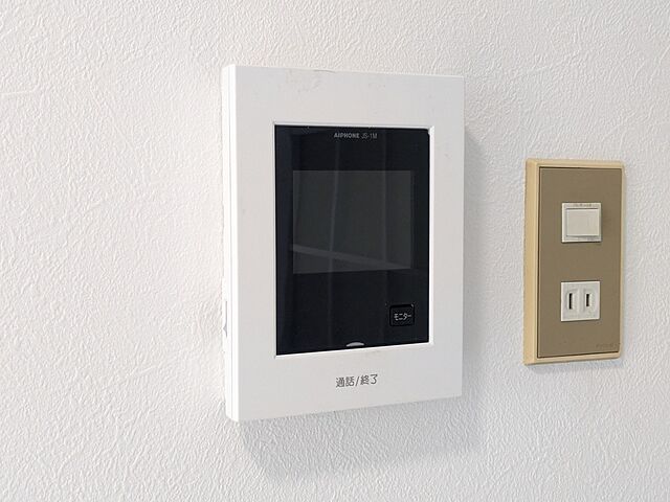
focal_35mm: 51
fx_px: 987
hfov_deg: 37.5
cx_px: 335
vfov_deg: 28.6
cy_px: 251
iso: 403
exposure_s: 1/120
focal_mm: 5.43
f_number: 1.89
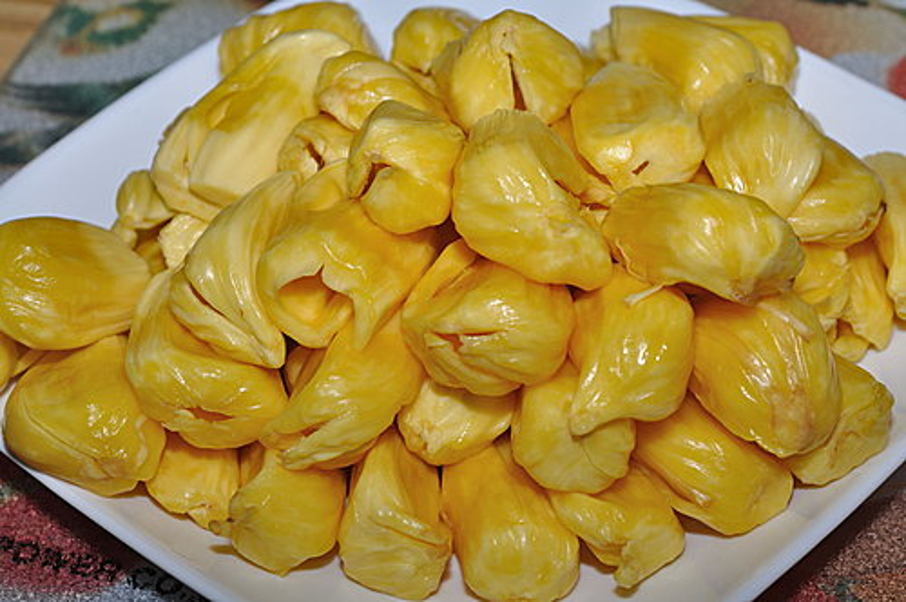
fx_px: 2639
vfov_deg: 13.0
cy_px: 301
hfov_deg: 19.5
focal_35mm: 105
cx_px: 453
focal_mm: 70
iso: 200
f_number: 8
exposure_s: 1/125
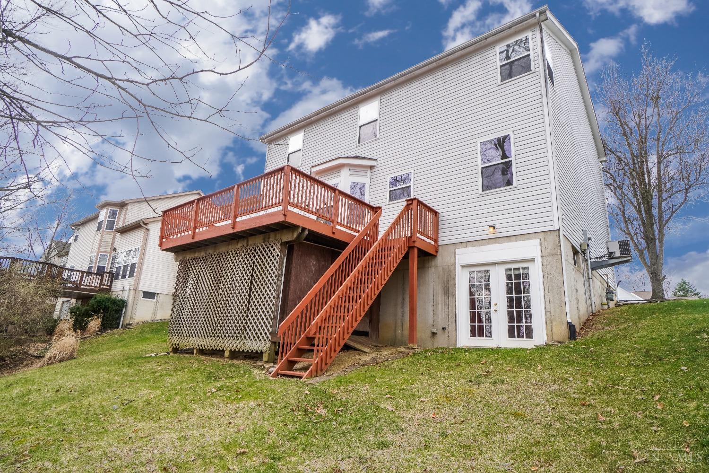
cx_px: 354
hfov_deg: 85.4
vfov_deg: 63.2
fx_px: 384
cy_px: 236
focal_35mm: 20
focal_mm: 13
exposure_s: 1/60
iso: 100
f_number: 9
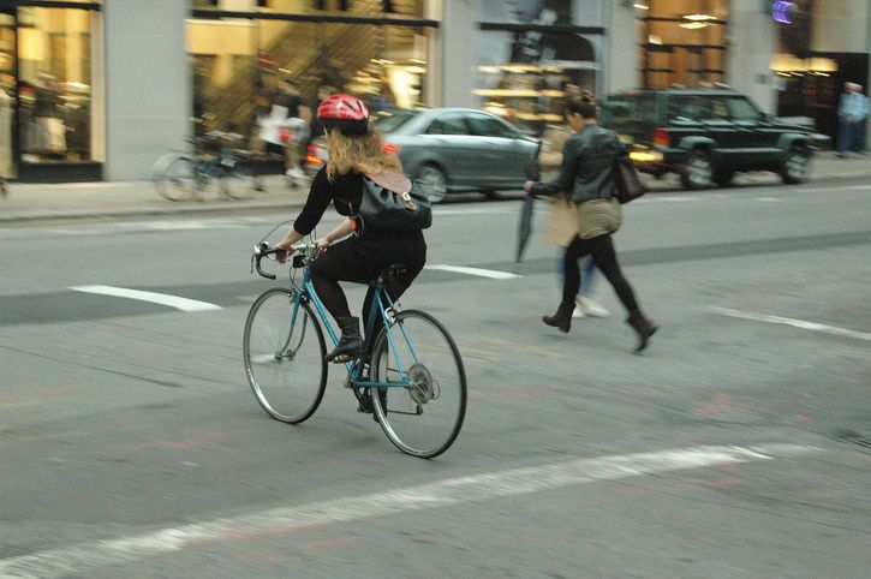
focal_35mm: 75
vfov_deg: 18.1
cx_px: 436
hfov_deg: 27.0
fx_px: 1813
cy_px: 290
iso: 1600
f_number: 5
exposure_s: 1/50
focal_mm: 50
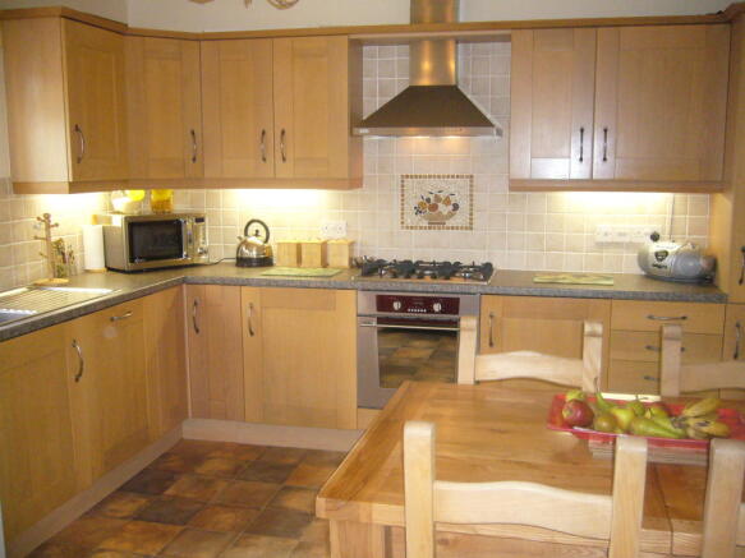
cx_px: 372
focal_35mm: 35
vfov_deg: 40.7
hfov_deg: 52.6
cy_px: 279
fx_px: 753
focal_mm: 5.8
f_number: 2.8
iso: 400
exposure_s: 1/60
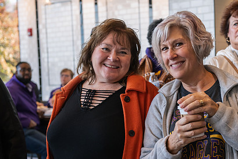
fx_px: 516
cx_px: 164
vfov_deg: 17.5
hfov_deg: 25.8
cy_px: 99
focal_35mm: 78
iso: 1000
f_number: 4
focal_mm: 55
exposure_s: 1/400
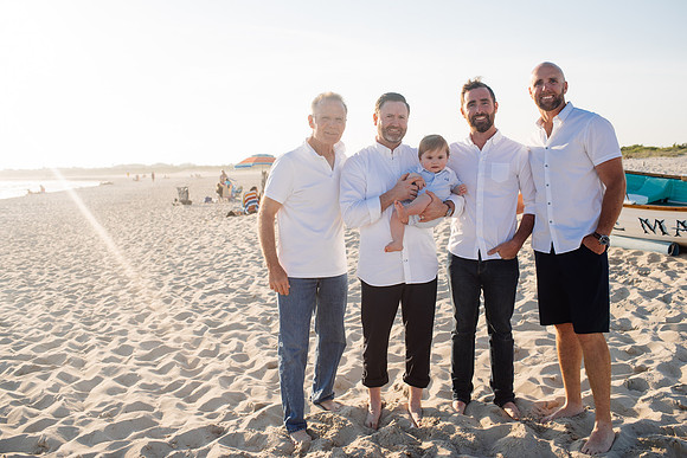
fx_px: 668
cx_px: 344
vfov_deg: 37.9
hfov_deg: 54.4
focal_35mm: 35
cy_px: 229
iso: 160
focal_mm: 35
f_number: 4
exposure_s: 1/800
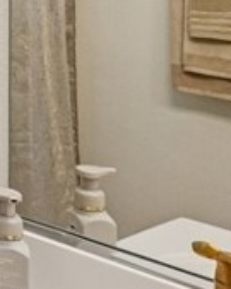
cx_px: -318
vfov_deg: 19.8
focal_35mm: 91
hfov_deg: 13.0
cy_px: -60
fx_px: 778
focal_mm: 16
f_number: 8
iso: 400
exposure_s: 1/45
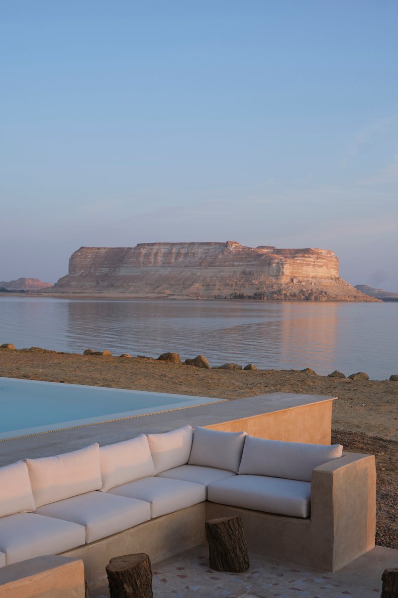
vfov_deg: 41.1
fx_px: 796
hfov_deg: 28.1
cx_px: 199
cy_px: 299
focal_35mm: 48
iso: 200
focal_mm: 32.1
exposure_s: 1/60
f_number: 8
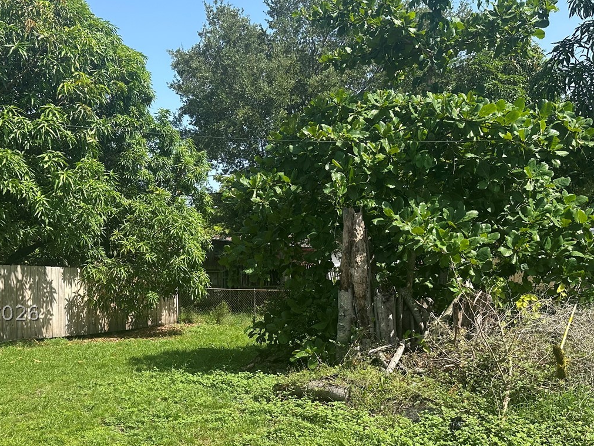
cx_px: 219
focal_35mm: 38
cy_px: 313
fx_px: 652
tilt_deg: -4.6
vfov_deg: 37.1
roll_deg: -0.6
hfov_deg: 48.5
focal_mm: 6.86
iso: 80
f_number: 1.78
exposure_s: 1/2353
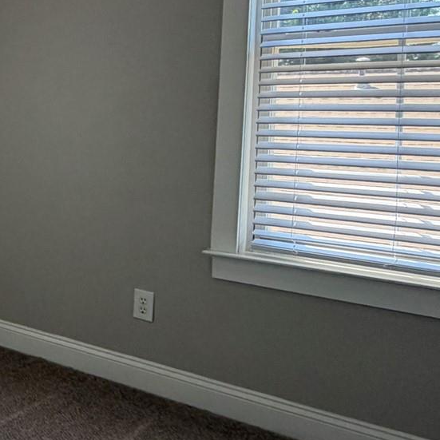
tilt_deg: -1.4
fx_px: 662
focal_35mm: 46
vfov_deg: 36.3
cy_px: 137
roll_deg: -1.3
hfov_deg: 27.9
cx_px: -180
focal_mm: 2.22
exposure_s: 1/121
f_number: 2.2
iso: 100
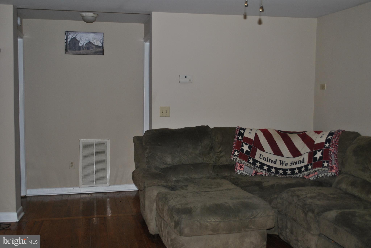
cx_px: 186
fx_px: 371
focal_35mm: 36
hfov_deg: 53.1
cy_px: 124
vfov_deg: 37.0
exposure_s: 1/60
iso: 200
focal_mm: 24
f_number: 4
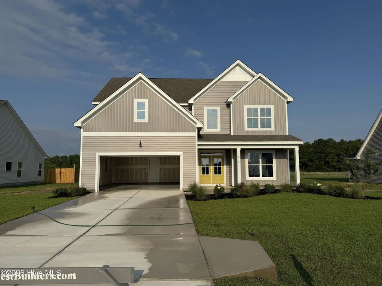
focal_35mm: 24
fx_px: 265
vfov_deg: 56.8
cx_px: 191
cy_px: 143
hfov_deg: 71.6
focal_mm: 6.76
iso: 80
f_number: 1.78
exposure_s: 1/9091
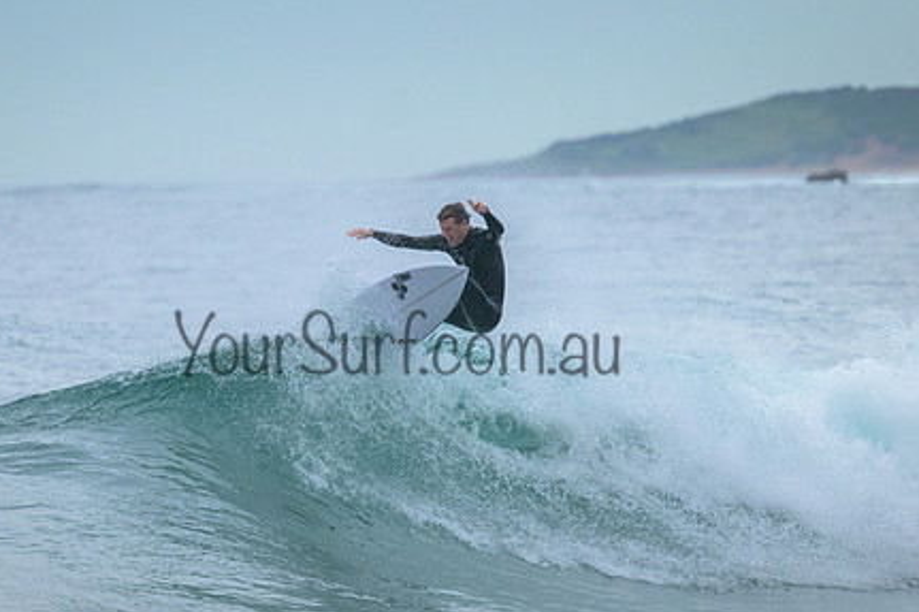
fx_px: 21306
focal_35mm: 835
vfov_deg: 1.6
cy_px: 325
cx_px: 394
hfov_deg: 2.5
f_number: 11
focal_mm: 620
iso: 3200
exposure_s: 1/1250
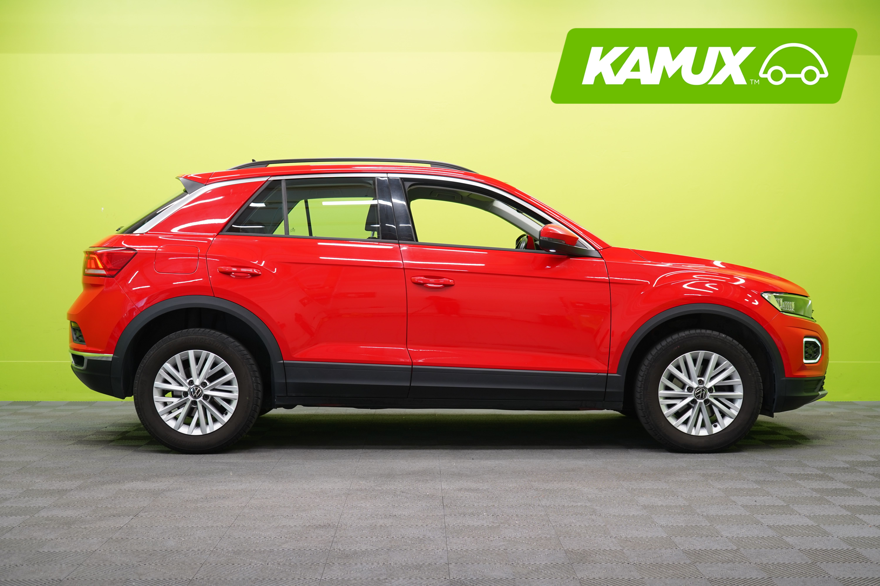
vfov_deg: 27.0
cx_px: 440
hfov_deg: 39.6
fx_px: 1222
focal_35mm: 50
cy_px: 293
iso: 400
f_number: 5
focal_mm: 50
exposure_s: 1/25
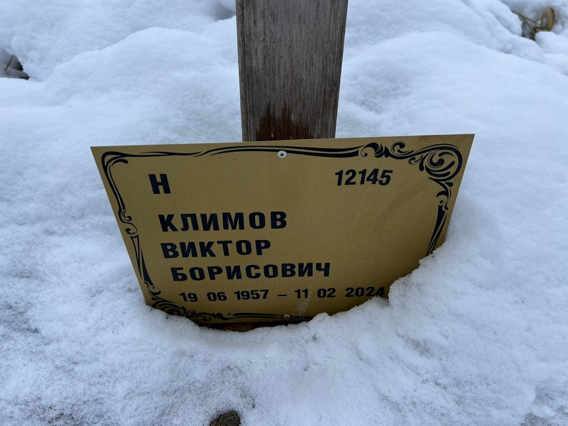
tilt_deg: -31.5
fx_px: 427
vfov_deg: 53.1
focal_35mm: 26
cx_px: 284
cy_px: 213
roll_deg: -1.5
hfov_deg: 67.3
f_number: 1.5
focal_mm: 5.7
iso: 50
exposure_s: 1/940
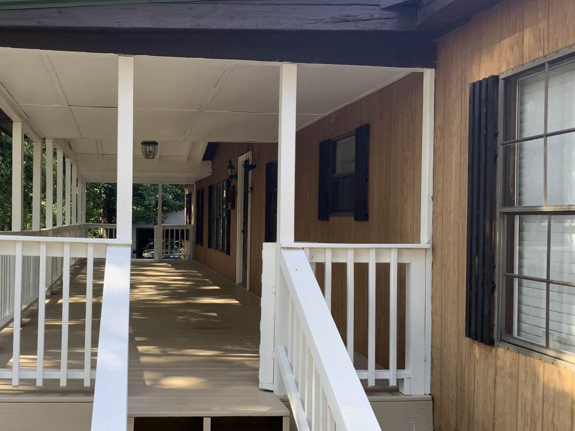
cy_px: 218
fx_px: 681
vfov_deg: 35.1
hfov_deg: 45.2
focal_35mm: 41
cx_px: 197
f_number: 1.8
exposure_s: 1/122
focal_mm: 3
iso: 16
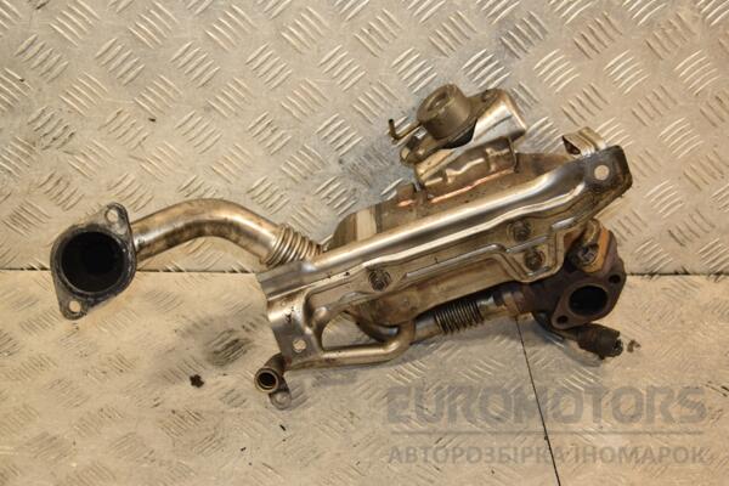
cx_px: 364
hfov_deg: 35.1
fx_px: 1154
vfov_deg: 23.8
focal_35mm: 57
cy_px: 243
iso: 800
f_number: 5
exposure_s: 1/160
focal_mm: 38
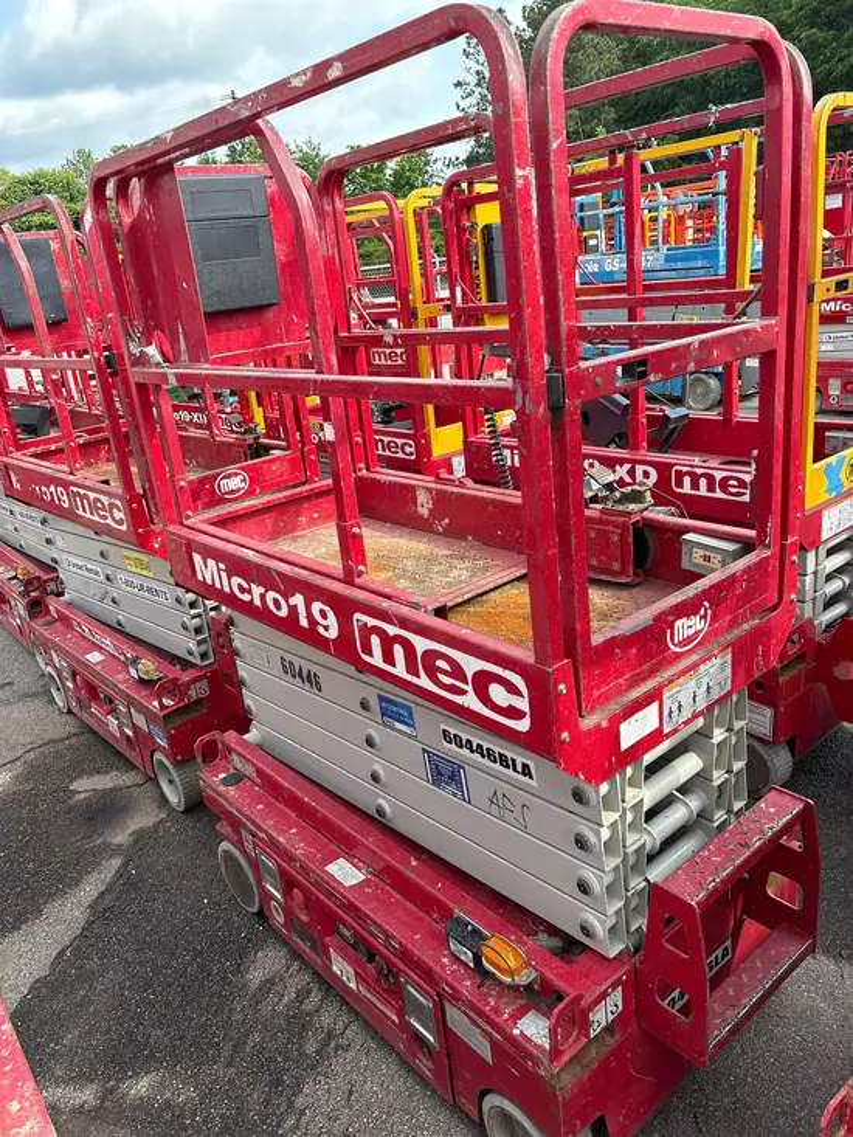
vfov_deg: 67.3
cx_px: 426
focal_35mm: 26
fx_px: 854
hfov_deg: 53.1
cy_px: 568
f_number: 1.6
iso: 64
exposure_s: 1/1016
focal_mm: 5.96
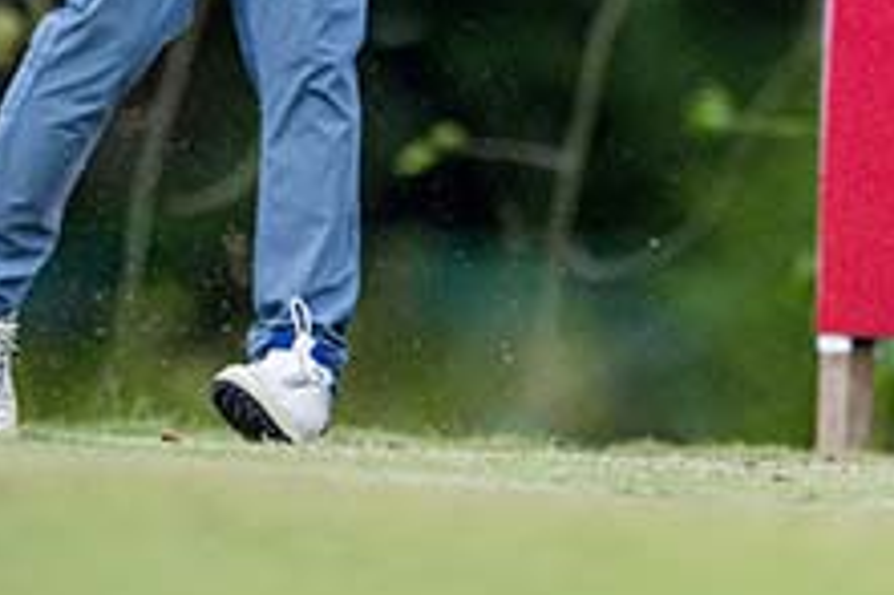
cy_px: -672
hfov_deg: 1.2
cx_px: 680
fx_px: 43102
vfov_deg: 0.8
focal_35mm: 1737
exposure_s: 1/4000
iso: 1600
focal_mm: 400
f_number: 2.8
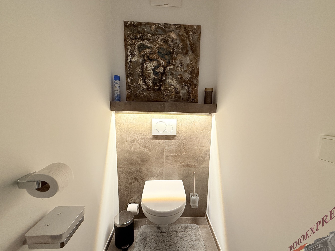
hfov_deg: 98.1
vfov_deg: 81.7
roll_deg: -0.7
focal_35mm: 15
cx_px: 176
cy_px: 133
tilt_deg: -7.7
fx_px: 145
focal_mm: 2.22
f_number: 2.2
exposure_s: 1/100
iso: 160
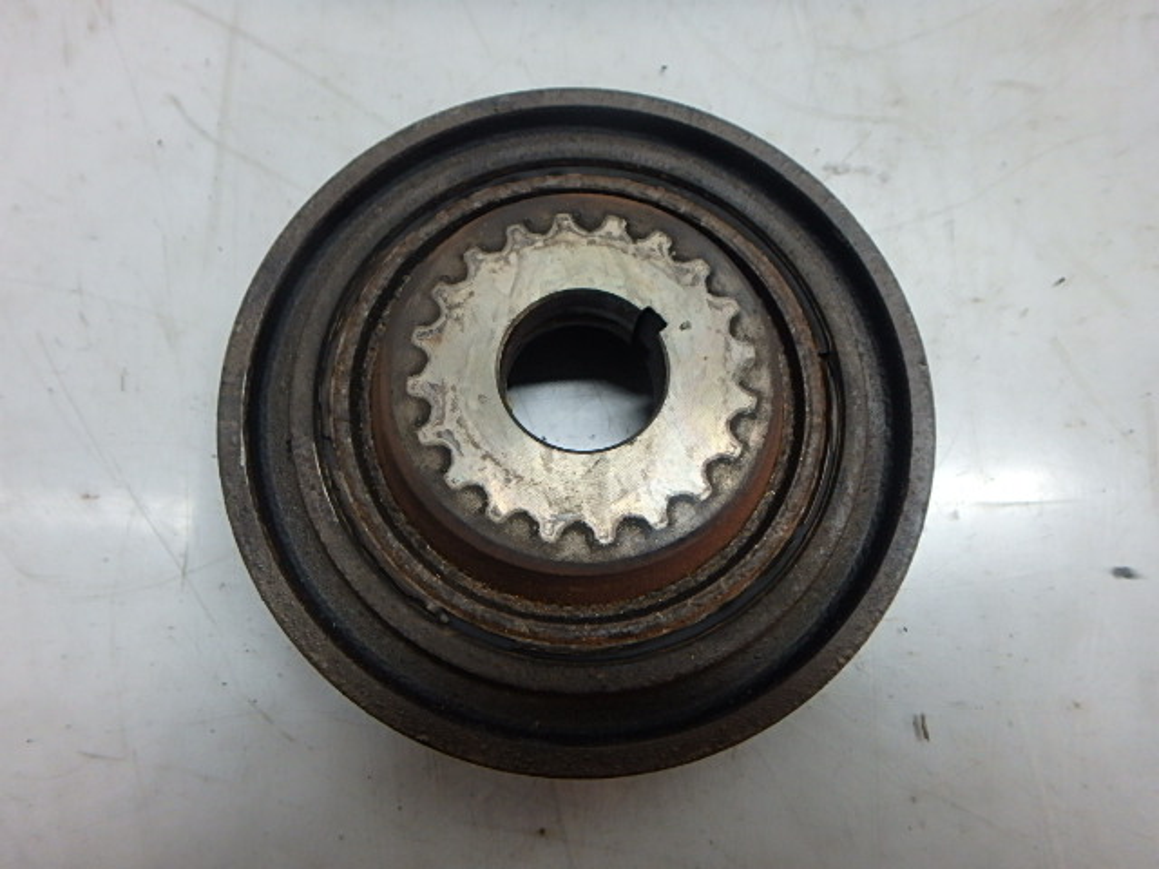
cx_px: 580
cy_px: 434
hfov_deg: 79.0
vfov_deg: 63.4
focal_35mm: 21
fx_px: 703
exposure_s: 1/30
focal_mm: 3.7
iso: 250
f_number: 3.5
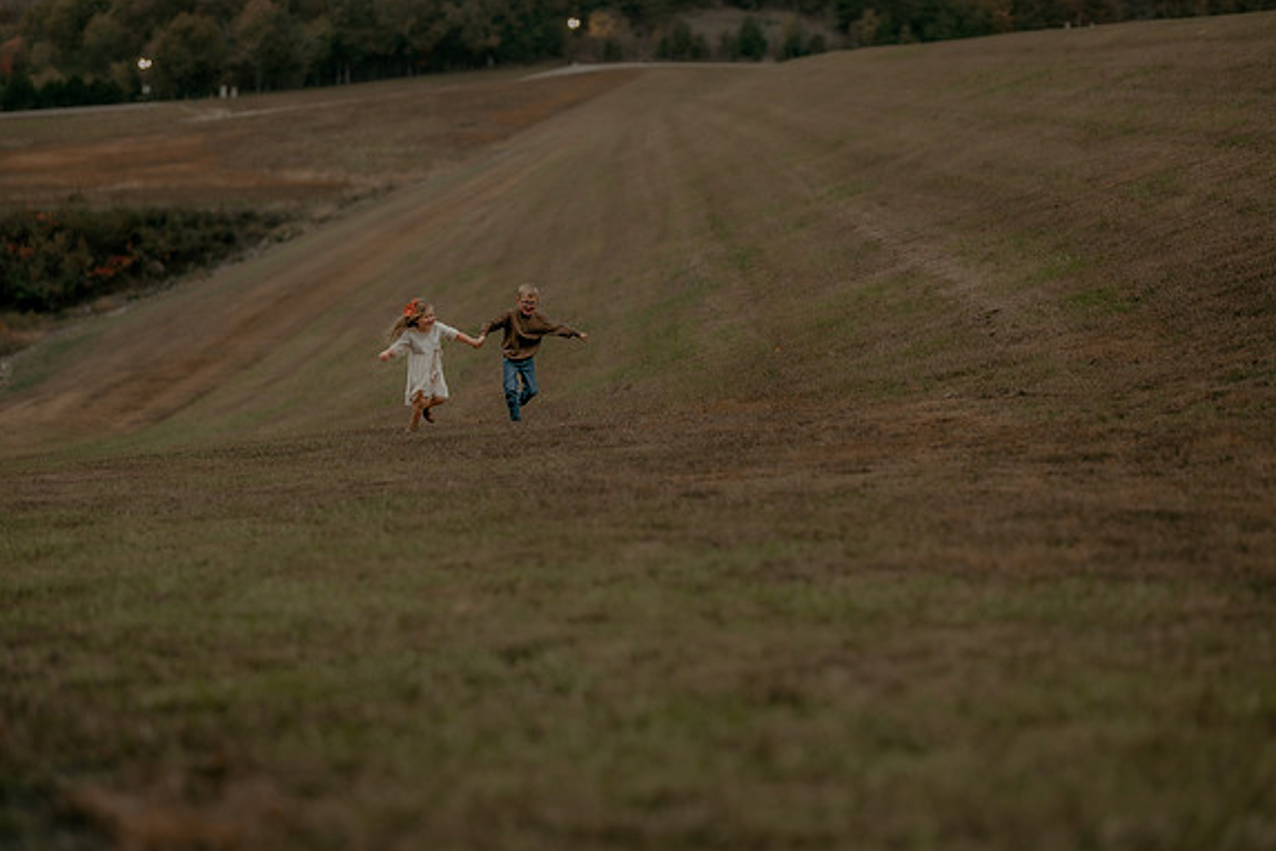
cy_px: 428
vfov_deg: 15.9
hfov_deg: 23.6
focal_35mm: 86
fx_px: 3048
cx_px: 644
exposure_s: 1/250
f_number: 1.8
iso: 400
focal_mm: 85
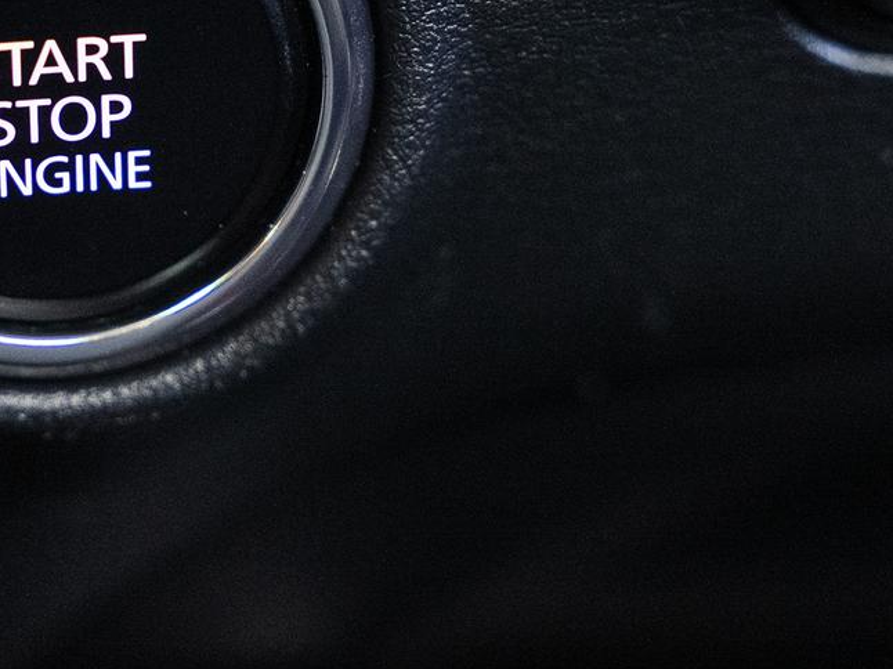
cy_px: 131
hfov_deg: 12.0
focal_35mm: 163
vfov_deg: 9.1
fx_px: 4203
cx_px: 42
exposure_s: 1/40
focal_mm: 57.5
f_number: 3.5
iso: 1000
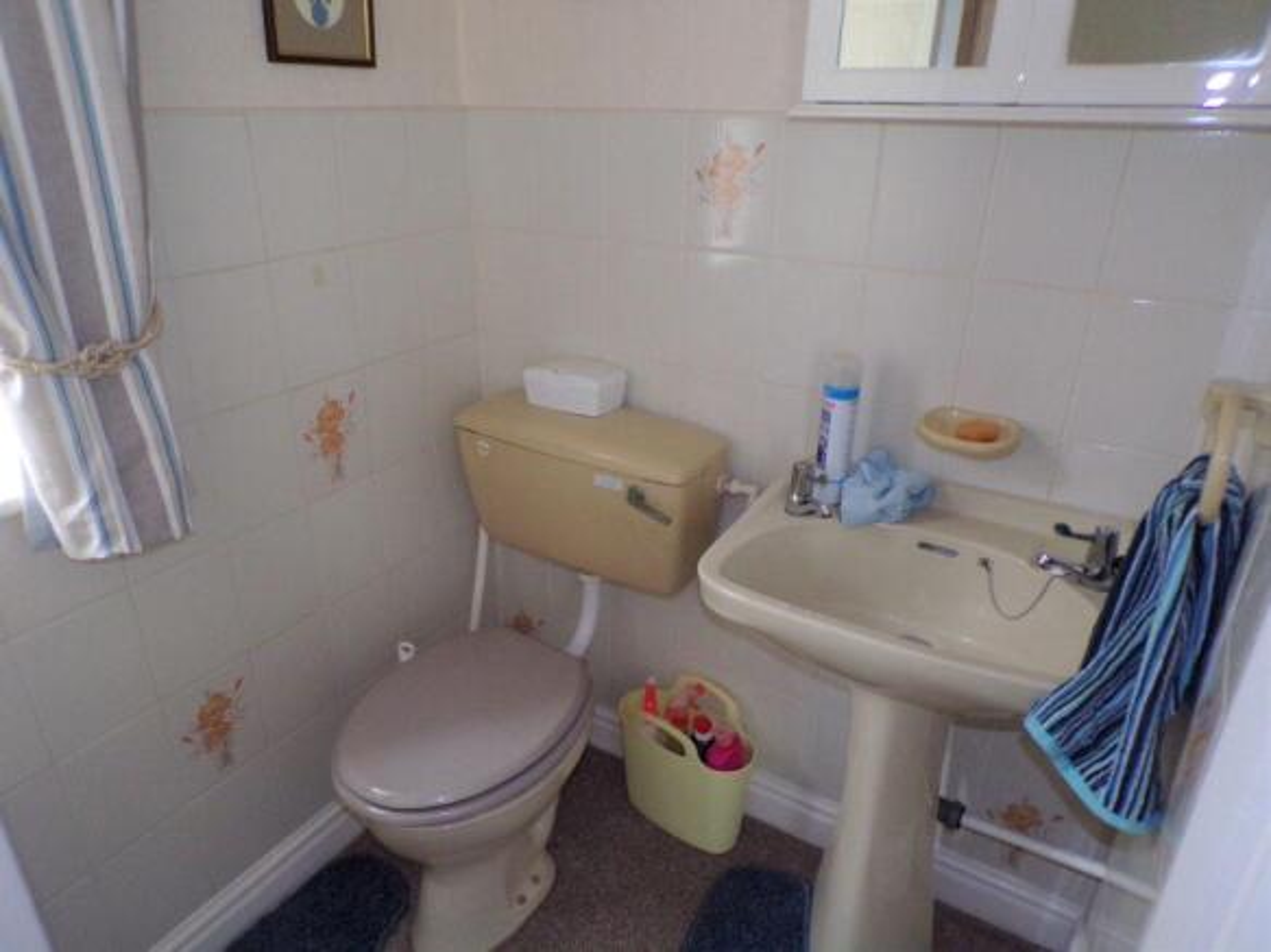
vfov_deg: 56.8
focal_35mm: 24
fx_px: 881
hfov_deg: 71.6
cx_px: 636
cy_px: 476
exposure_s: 1/34
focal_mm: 4.3
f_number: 3
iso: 200
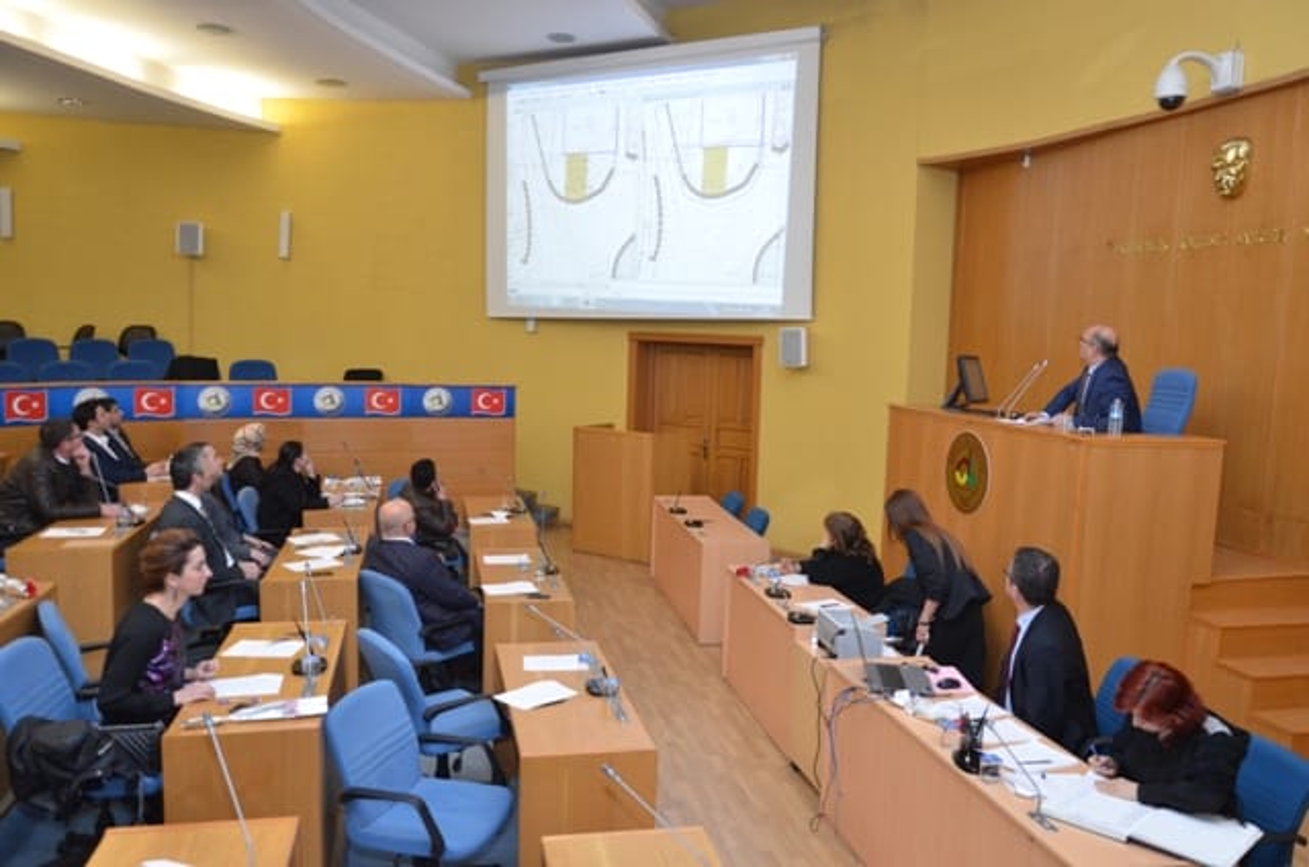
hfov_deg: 67.5
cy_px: 434
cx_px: 654
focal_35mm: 27
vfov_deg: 47.7
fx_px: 980
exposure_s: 1/125
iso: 1600
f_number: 3.5
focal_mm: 18
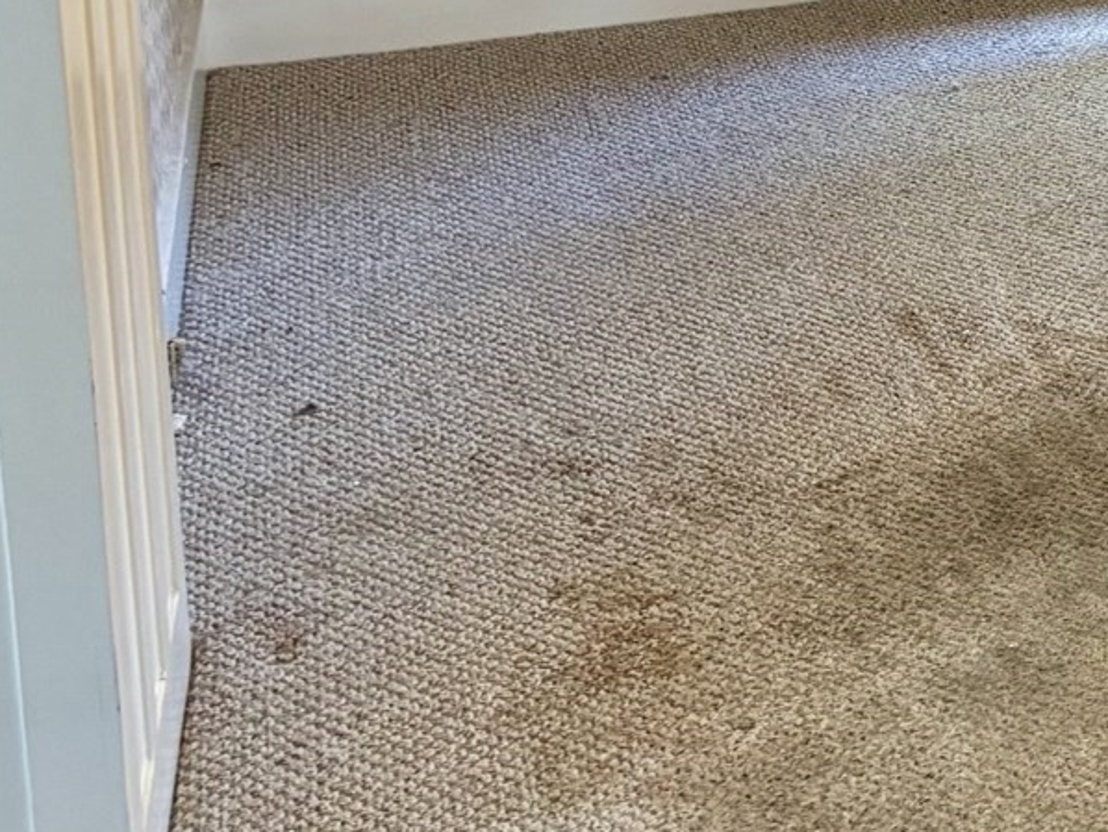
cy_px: -274
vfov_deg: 15.7
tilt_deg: -11.8
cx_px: 1890
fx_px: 2850
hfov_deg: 18.2
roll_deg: -1.0
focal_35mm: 89
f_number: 1.6
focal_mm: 5.96
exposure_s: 1/60
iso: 200
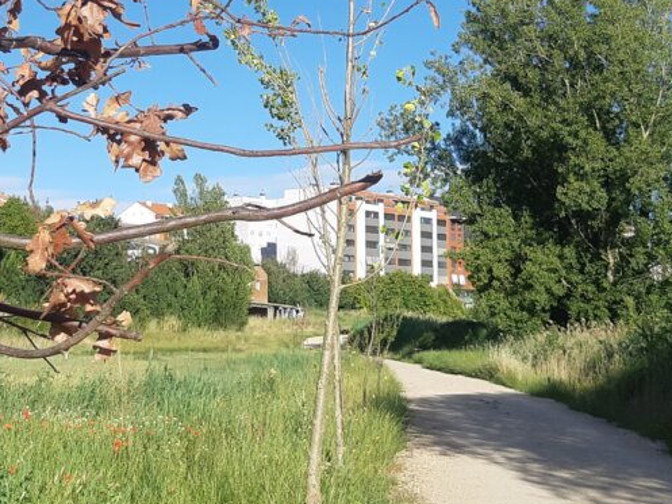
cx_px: 291
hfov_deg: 28.9
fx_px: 1301
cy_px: 154
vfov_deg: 21.8
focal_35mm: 67
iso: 40
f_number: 1.7
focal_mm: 3.93
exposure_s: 1/1684
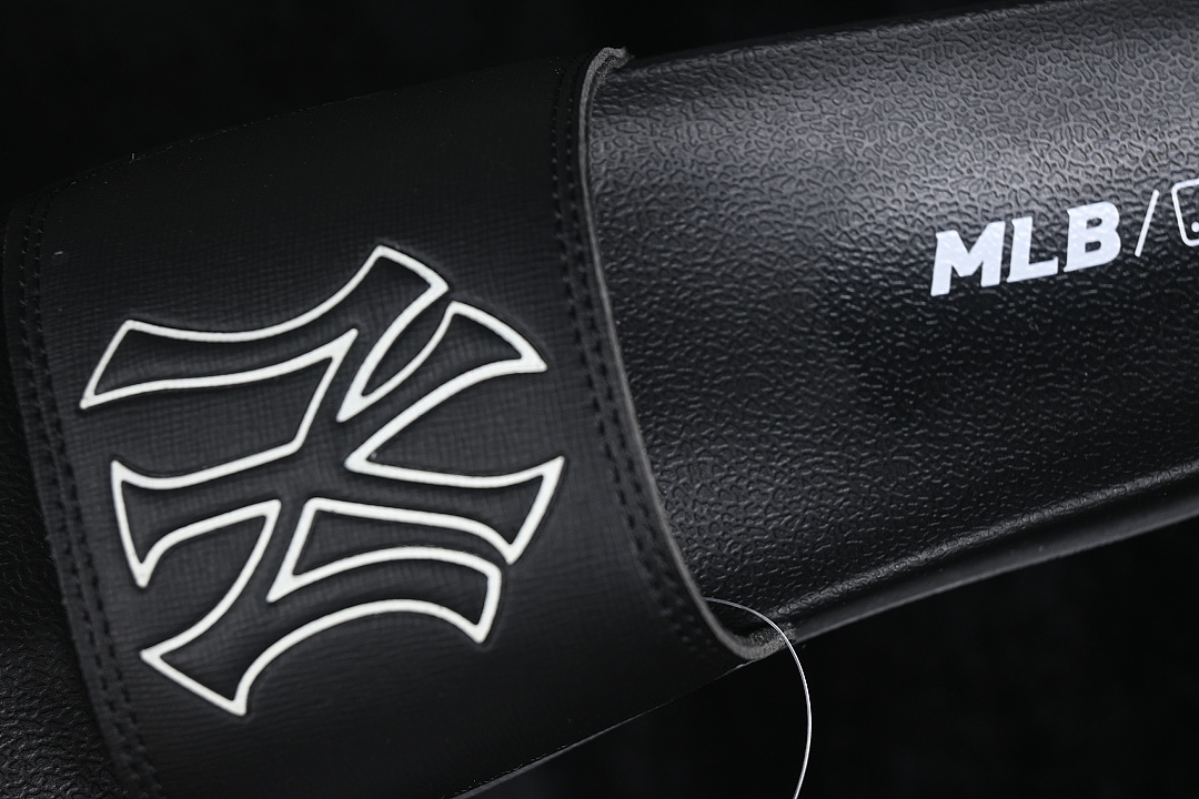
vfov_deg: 18.2
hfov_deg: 27.0
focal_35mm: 75
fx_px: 2498
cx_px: 600
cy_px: 400
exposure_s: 1/60
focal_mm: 50
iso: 160
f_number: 6.3
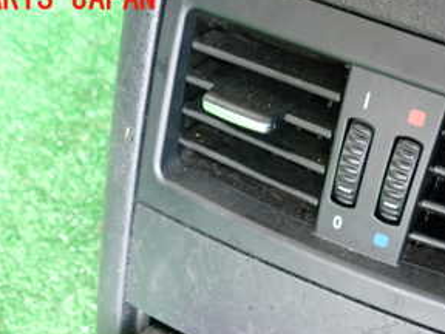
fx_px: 668
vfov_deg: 26.6
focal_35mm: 52
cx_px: 338
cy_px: 328
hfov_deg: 35.9
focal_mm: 4.5
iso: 400
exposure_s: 1/30
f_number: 2
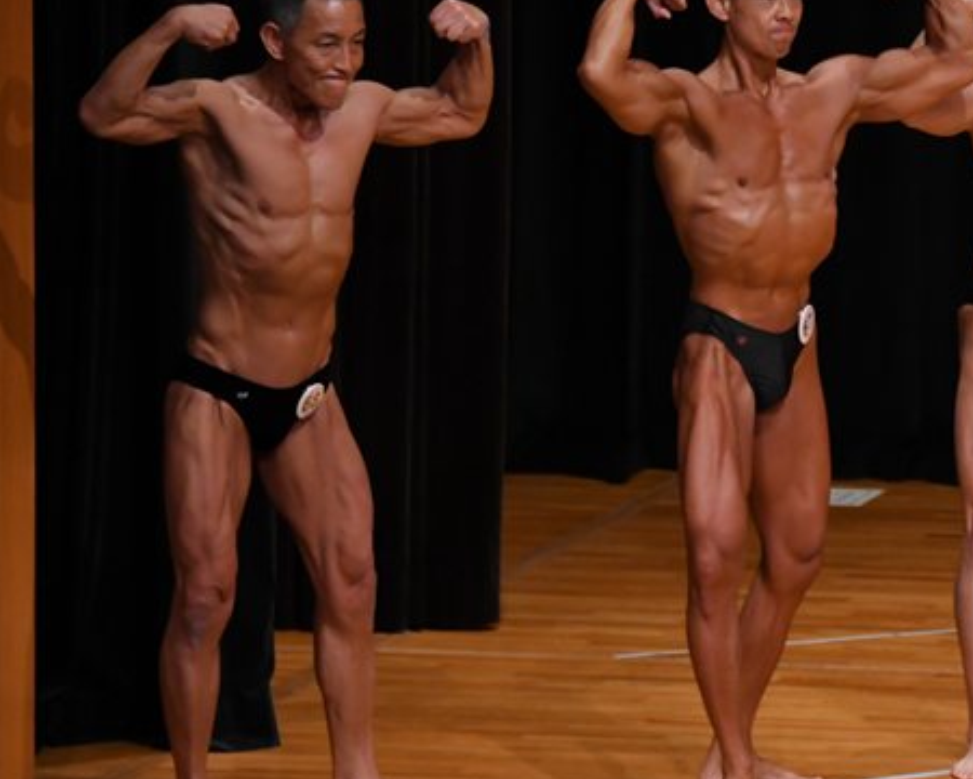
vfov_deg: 3.8
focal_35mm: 412
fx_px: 11864
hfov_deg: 4.7
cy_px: 379
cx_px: 680
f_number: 5.6
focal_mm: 170
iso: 3200
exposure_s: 1/400
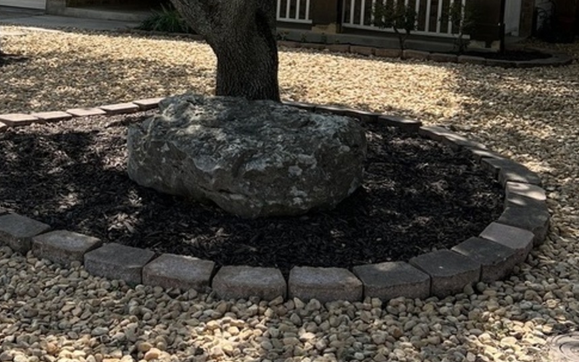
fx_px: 726
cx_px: 199
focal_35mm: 46
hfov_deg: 43.0
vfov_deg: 26.9
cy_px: 24
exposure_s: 1/1196
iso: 50
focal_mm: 5.7
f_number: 1.5
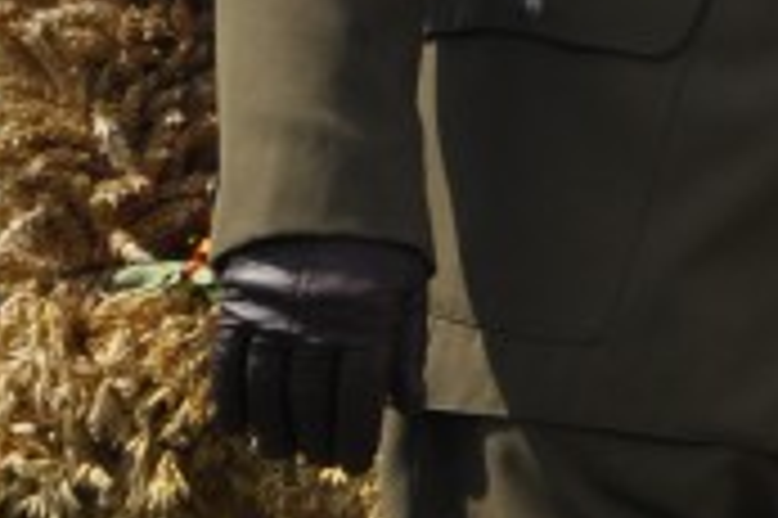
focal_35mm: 736
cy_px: -676
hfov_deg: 2.8
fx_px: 15888
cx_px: 1749
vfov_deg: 1.9
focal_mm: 85
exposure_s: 1/400
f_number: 10
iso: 200
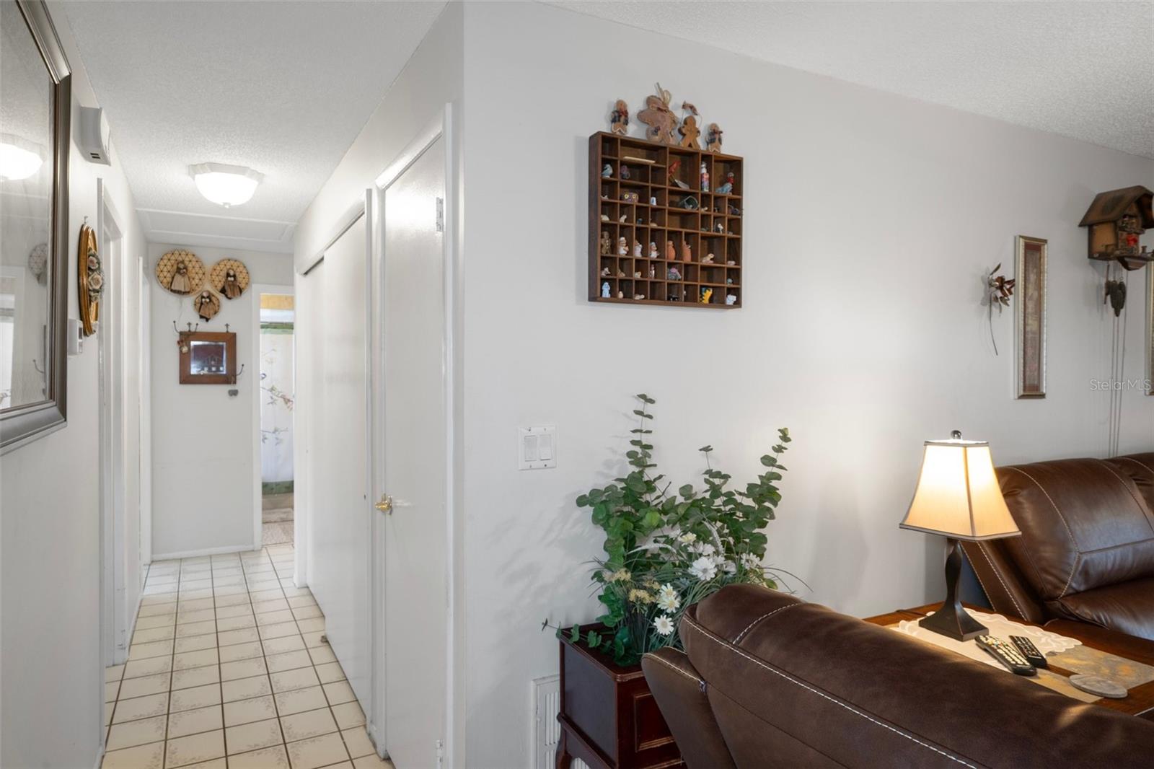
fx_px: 577
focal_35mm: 18
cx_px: 577
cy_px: 384
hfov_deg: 90.0
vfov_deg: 67.4
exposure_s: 1/2
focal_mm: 18
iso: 320
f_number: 9
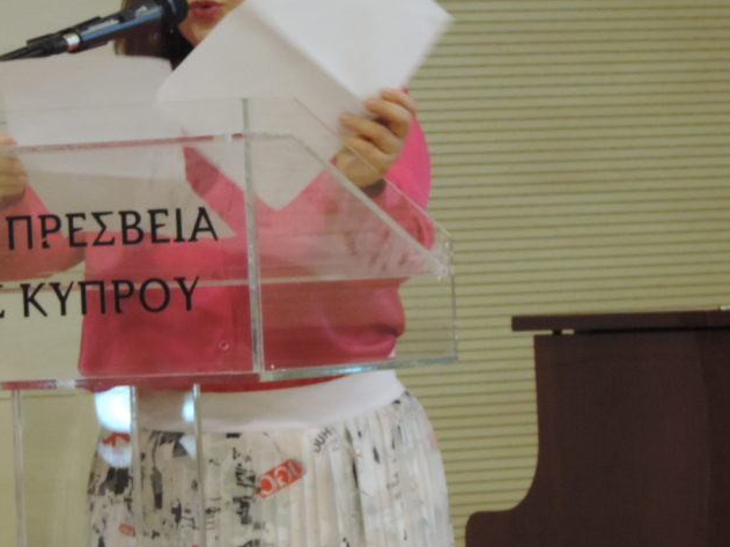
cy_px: 146
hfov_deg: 7.2
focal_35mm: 276
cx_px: 243
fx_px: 5819
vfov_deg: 5.4
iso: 720
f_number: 4.5
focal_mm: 30.3
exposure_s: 1/30
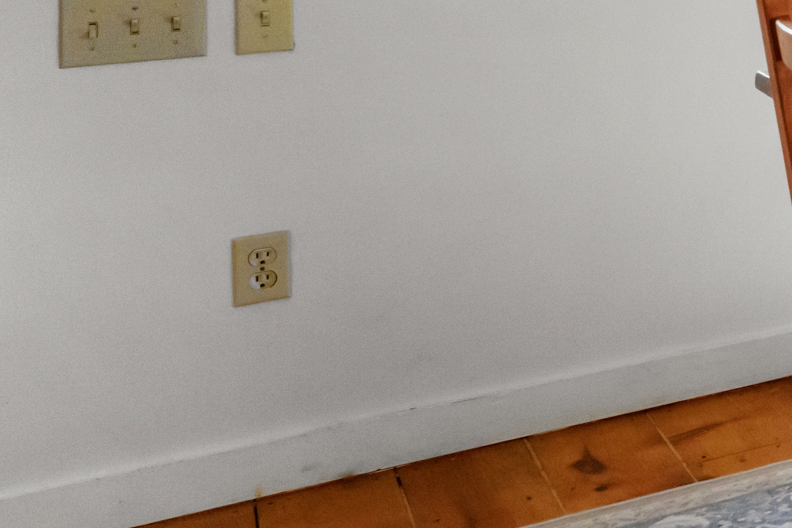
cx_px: 1794
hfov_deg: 16.2
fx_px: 1581
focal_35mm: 72
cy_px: -210
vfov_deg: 17.4
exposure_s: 1/30
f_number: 11
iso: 3200
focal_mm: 14.8
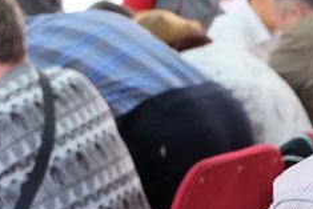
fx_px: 2044
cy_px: 319
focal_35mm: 235
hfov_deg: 8.4
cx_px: 577
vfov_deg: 5.8
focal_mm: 36.3
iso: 2000
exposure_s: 1/60
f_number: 5.2
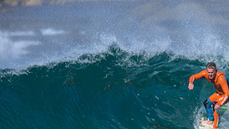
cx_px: 178
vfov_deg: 0.5
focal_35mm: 2438
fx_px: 14801
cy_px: 120
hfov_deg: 0.9
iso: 220
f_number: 6.3
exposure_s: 1/2000
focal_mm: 800
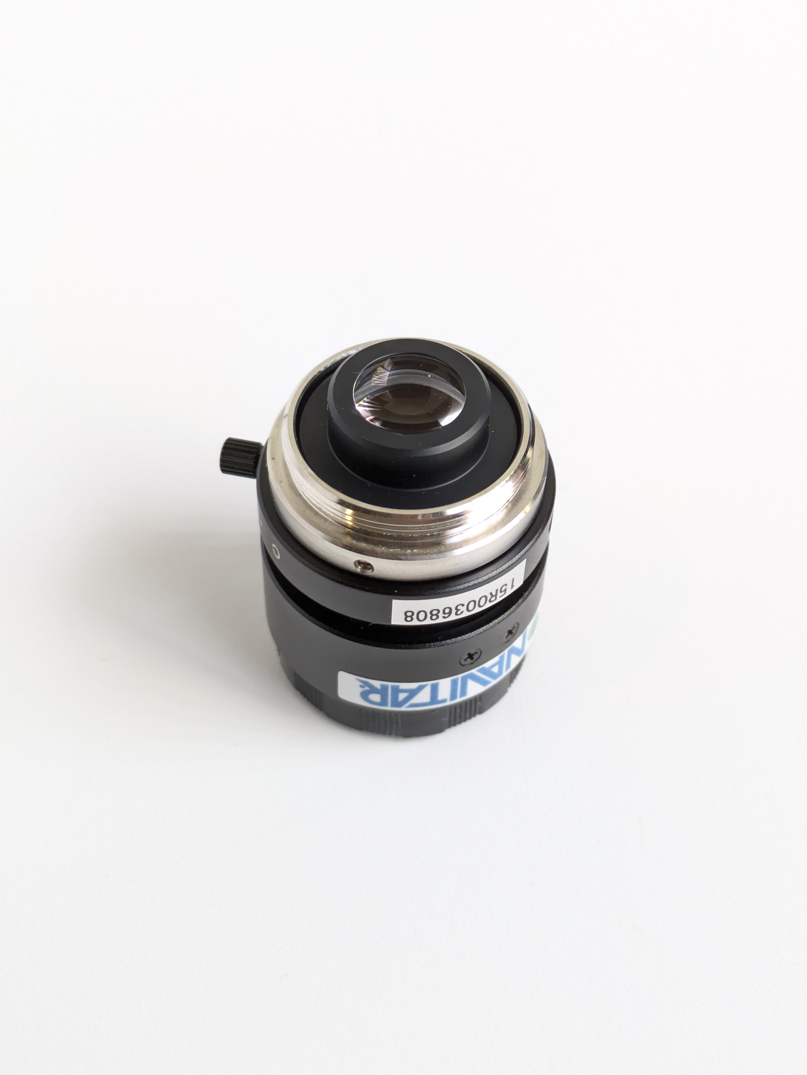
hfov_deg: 28.6
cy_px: 538
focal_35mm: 51
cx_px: 404
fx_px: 1584
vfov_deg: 37.5
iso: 383
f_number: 1.89
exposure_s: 1/100
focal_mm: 5.43
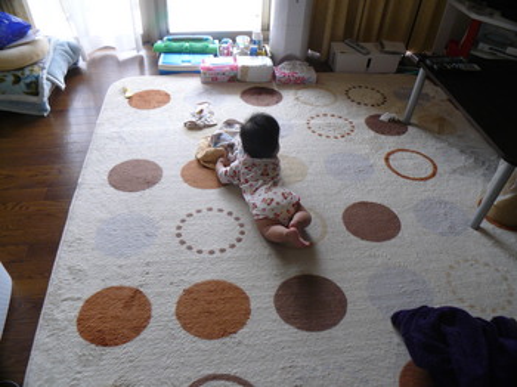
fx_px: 537
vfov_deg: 39.6
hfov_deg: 51.4
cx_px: 258
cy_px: 194
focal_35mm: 36
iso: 100
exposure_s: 1/50
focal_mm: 6
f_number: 2.8
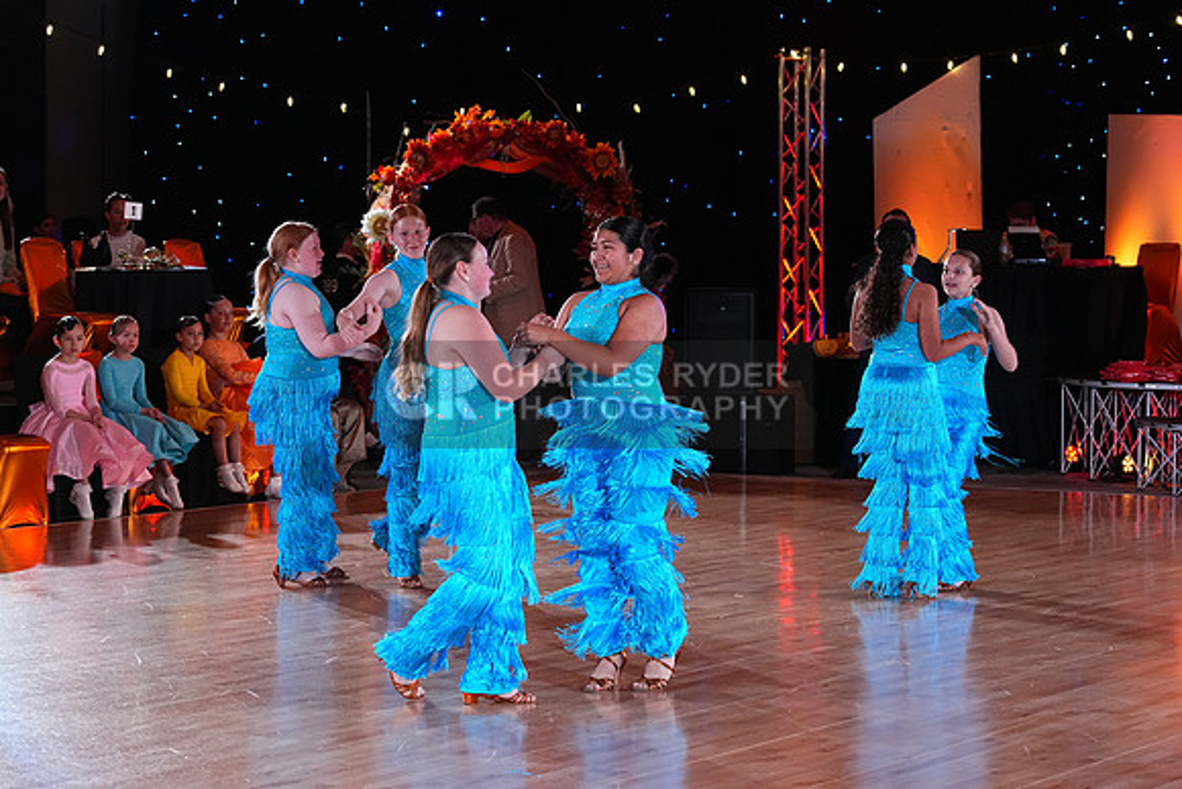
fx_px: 3448
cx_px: 591
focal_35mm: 105
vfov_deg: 13.0
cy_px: 394
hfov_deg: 19.5
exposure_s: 1/400
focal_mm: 105
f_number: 5.6
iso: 5000
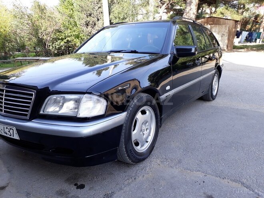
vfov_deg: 51.4
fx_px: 206
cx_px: 132
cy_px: 99
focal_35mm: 27
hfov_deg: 65.3
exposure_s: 1/187
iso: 40
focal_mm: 3.6
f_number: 1.9
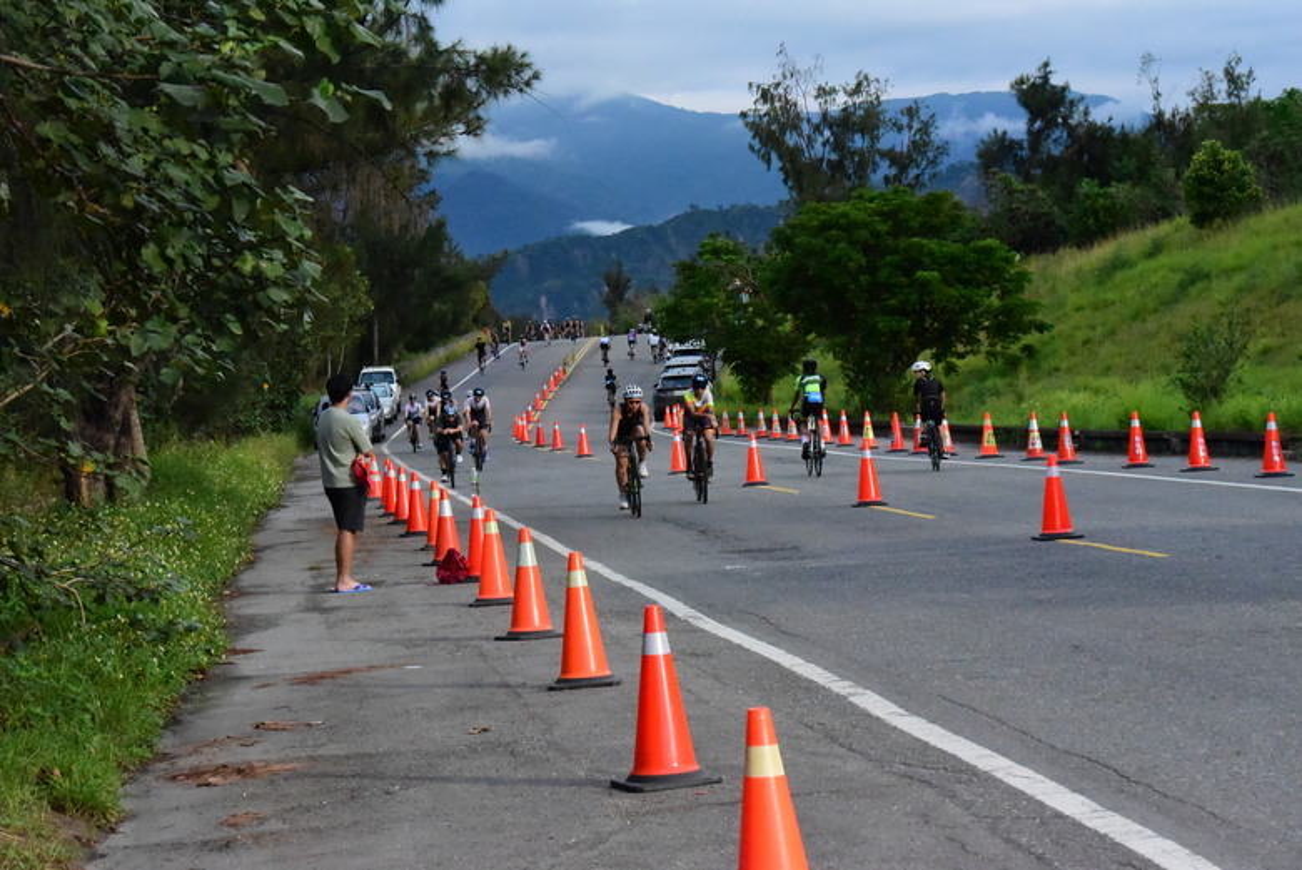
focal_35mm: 105
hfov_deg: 19.4
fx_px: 3799
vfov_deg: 13.1
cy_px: 435
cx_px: 651
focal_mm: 105
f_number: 14
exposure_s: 1/3200
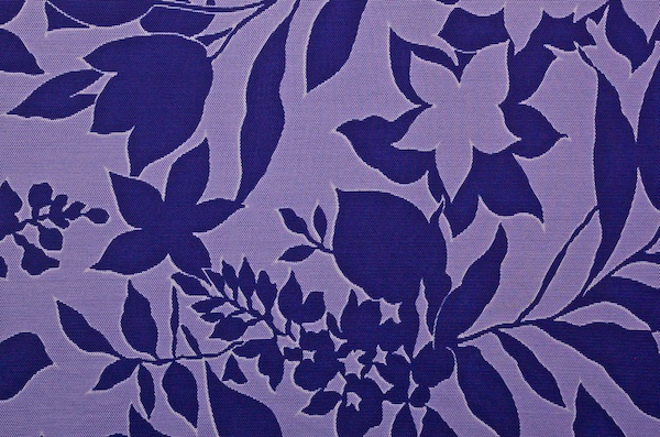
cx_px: 330
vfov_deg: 15.6
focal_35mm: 87
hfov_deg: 23.4
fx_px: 1591
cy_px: 218
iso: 800
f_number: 10
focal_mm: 58
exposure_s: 1/800
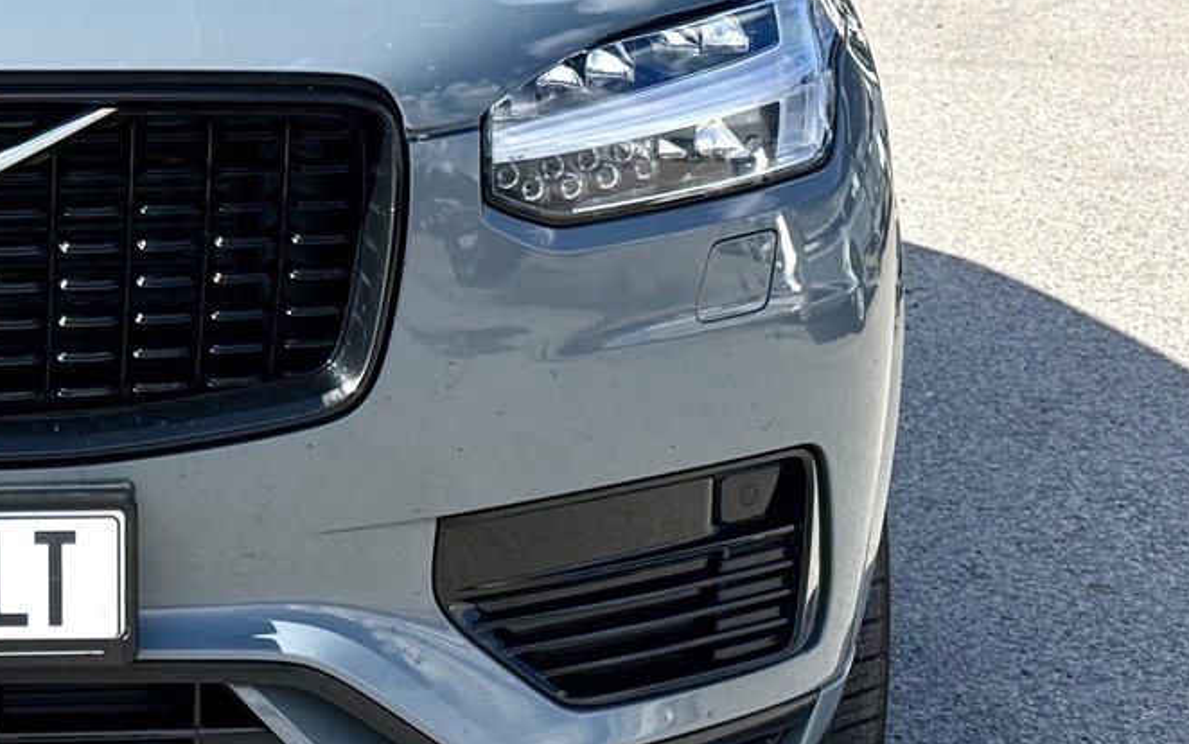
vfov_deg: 10.6
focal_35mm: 123
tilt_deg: -8.3
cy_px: 216
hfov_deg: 16.4
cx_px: -126
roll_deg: +3.6
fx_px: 3986
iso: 64
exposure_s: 1/4587
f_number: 1.78
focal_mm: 6.76
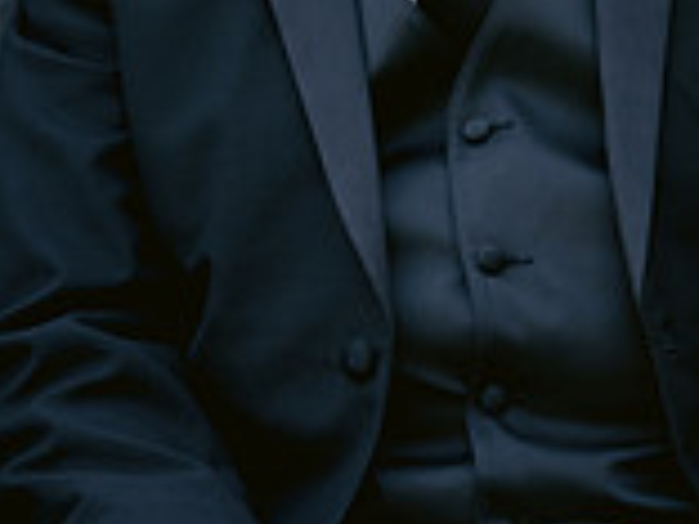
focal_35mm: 179
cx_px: 901
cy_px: -208
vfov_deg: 8.2
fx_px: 3615
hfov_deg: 10.8
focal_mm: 50
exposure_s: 1/500
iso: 400
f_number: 2.8
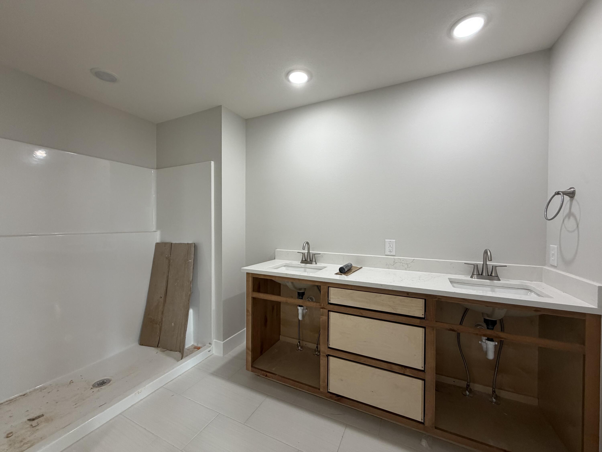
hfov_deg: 102.1
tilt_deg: -0.3
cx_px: 301
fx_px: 243
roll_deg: -0.3
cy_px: 226
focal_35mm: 14
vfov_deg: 85.7
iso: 250
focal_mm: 2.22
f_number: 2.2
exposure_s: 1/120
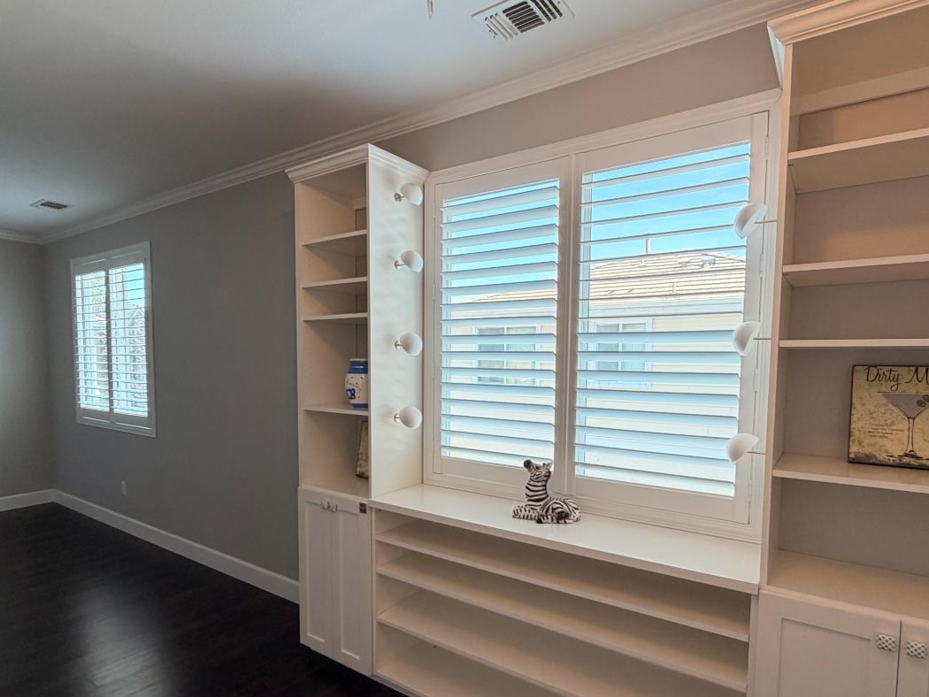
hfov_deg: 81.7
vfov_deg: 65.7
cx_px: 488
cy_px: 396
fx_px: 537
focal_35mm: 20
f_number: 2.2
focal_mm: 2.22
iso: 125
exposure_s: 1/121
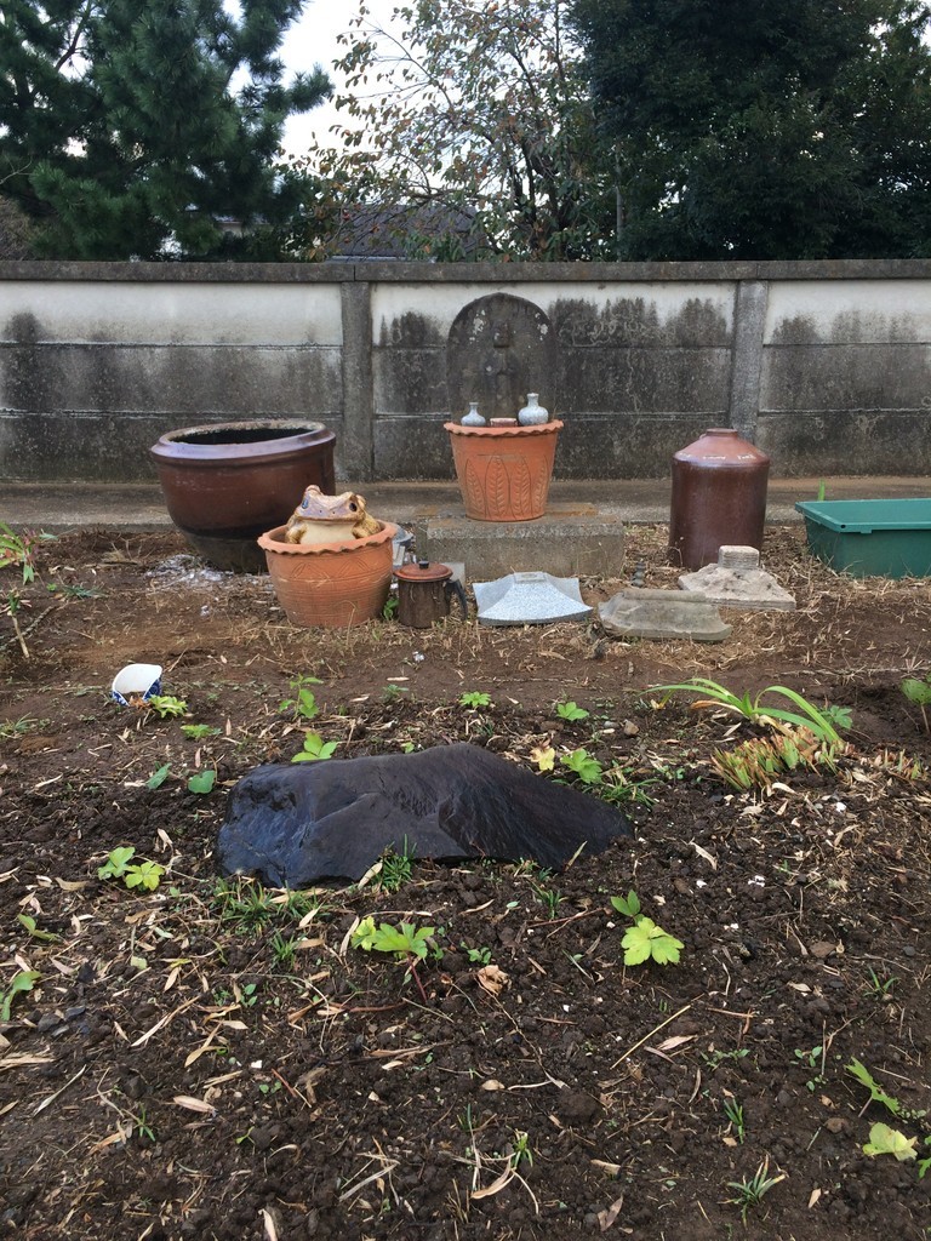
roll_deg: +2.6
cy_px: 620
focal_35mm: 29
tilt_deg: -18.0
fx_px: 1040
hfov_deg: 48.2
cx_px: 466
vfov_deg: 61.7
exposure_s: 1/120
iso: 50
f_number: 2.2
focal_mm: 4.15
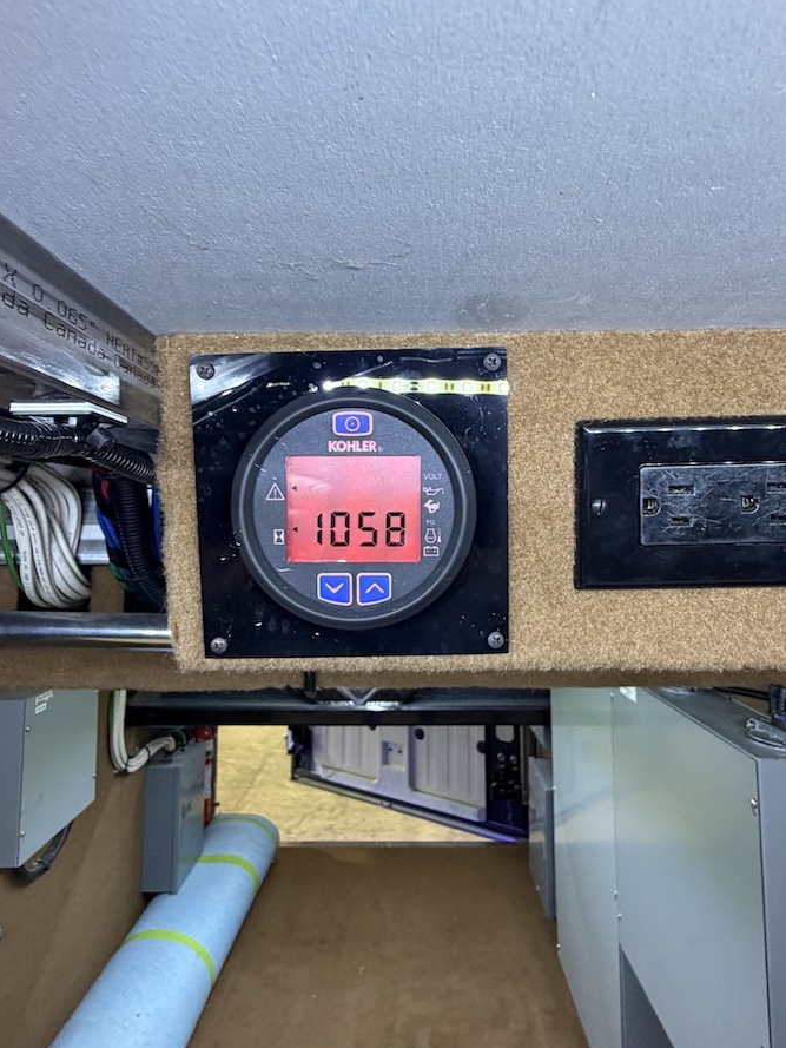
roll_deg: -0.2
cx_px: 398
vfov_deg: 78.8
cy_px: 473
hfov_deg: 63.5
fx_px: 636
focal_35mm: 21
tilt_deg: +4.1
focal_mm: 2.22
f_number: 2.2
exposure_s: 1/49
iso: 320
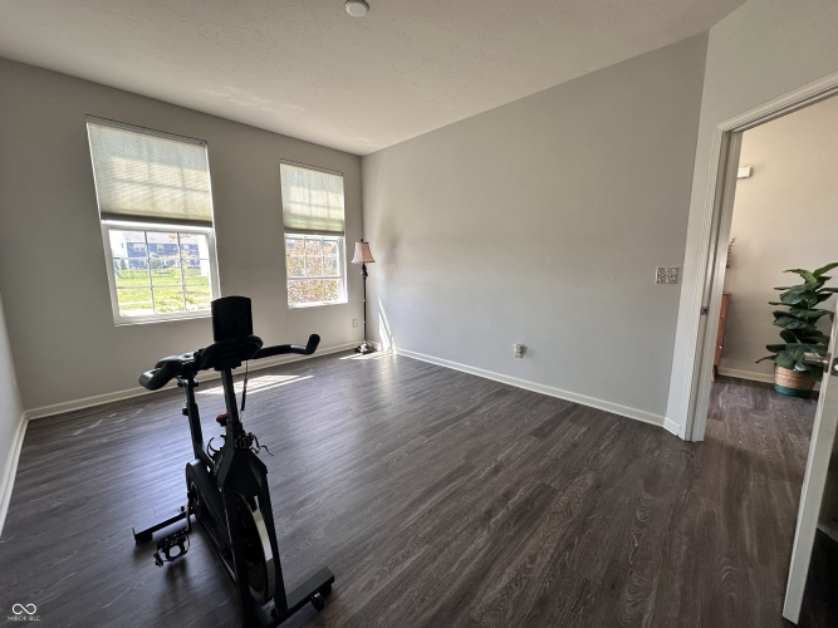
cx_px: 419
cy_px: 314
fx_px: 339
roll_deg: -0.7
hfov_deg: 102.1
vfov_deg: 85.7
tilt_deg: -8.2
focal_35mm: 14
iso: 100
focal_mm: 2.22
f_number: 2.2
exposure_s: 1/120
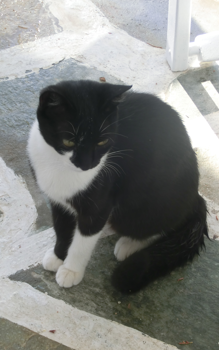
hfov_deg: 9.9
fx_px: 1260
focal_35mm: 132
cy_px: 175
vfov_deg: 15.8
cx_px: 106
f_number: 5.7
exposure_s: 1/160
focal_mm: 21.94
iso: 80
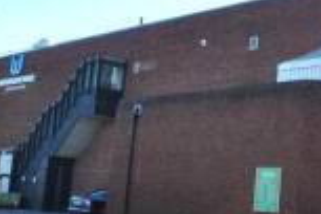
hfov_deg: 23.5
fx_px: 749
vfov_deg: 16.2
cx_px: 290
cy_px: 47
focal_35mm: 84
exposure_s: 1/250
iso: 400
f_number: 8
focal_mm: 18
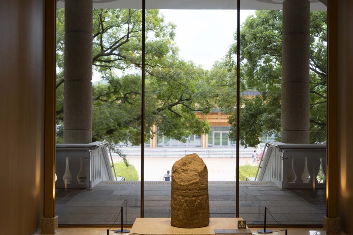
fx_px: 520
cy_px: 113
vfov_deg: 25.5
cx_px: 192
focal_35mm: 53
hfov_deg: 37.5
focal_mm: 43
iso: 400
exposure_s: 1/60
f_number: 5.6
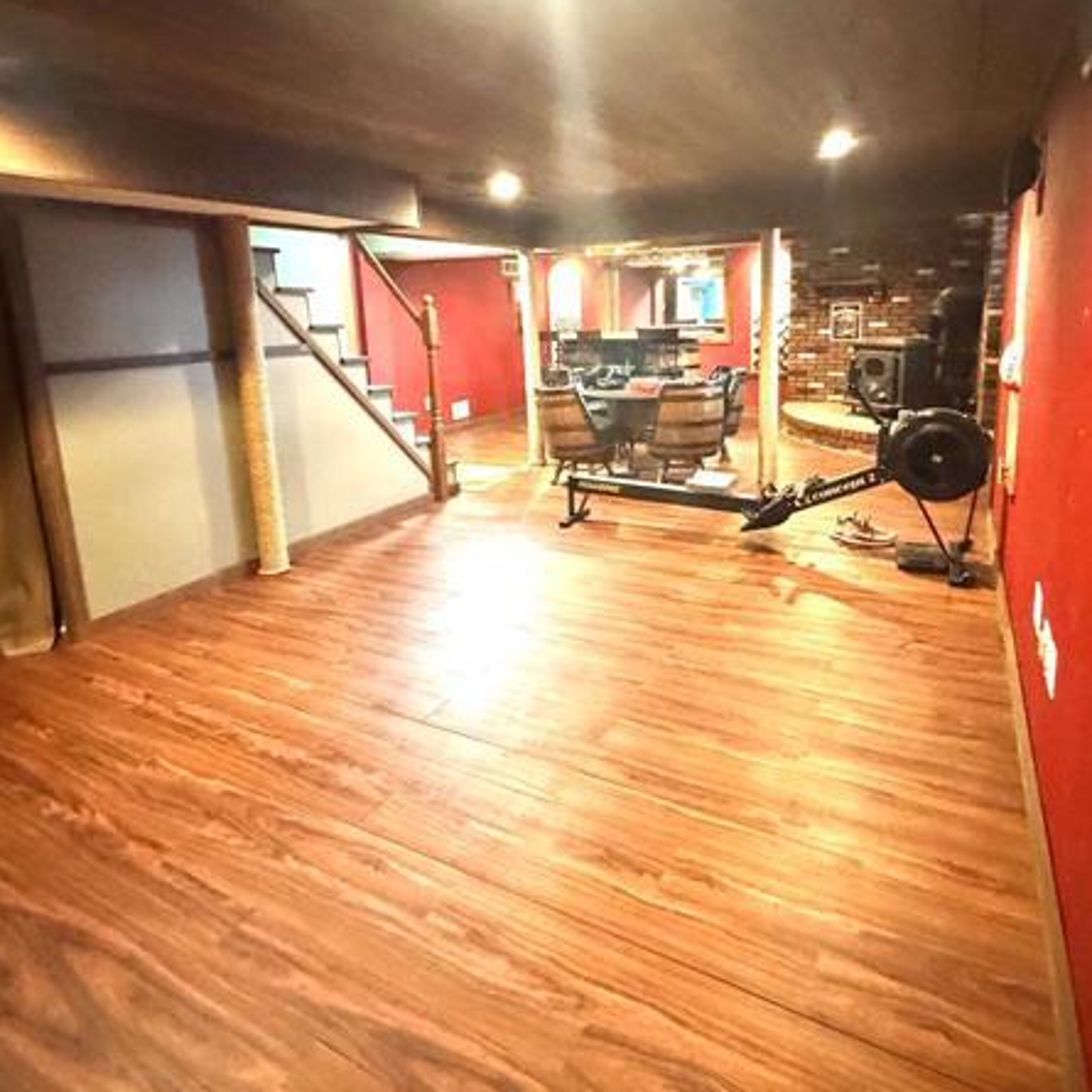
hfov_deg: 74.6
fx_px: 714
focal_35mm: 20
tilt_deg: -9.4
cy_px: 439
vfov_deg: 74.0
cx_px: 604
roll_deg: +2.3
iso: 1250
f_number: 2.2
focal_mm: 2.22
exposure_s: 1/40
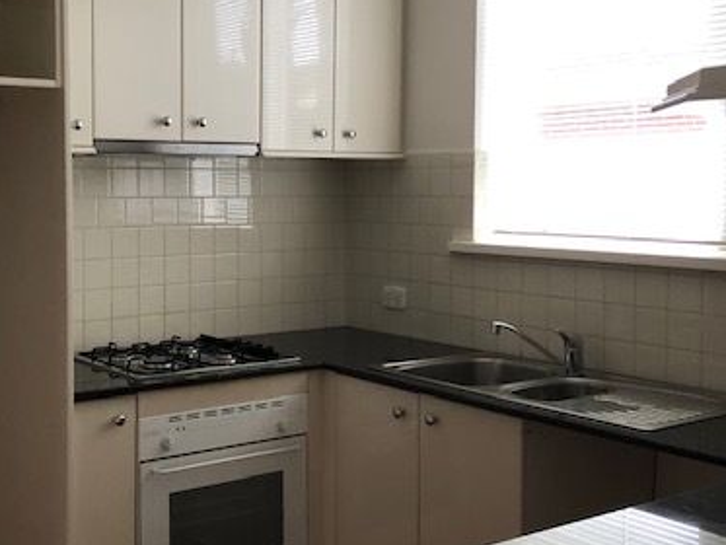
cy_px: 239
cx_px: 232
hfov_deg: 39.1
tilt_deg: -0.6
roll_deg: -0.3
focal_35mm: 48
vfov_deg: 30.3
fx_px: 1007
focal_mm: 3.99
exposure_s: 1/15
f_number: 1.8
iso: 64
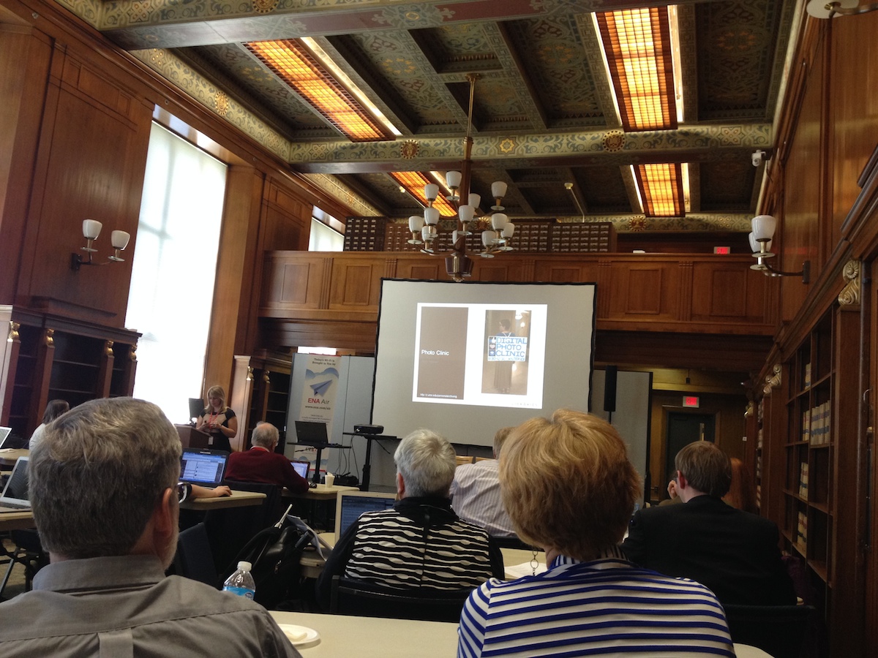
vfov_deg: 40.7
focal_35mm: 35
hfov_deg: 52.6
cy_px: 329
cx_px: 439
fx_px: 888
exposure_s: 1/20
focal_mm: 4.28
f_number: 2.4
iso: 125
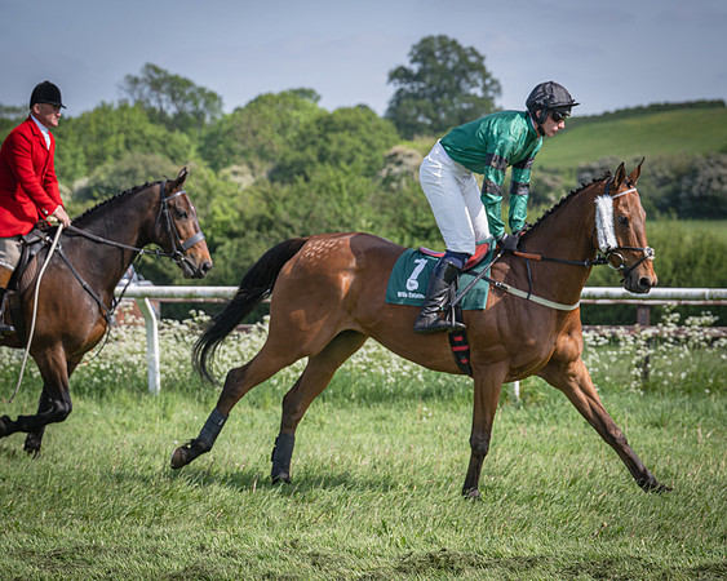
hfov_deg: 13.8
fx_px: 3004
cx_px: 337
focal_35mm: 140
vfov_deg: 11.0
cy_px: 291
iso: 200
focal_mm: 81
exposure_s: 1/1600
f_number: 4
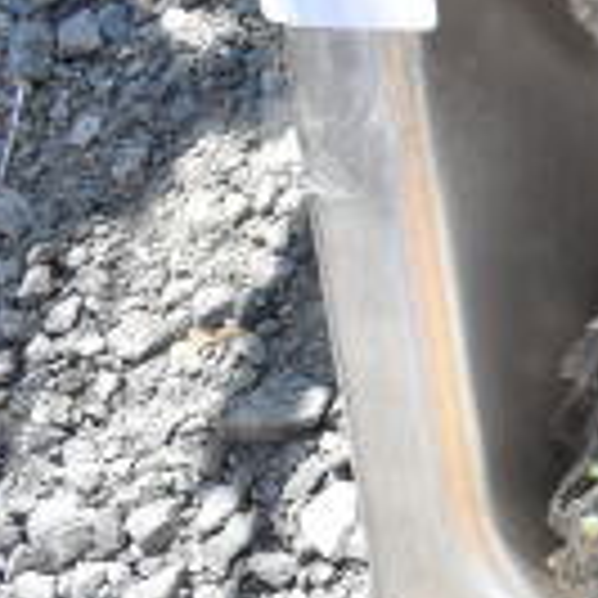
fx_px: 2287
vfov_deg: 14.7
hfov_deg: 12.5
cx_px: 1308
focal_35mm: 117
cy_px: 65
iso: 1600
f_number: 11
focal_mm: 20
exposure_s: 1/800
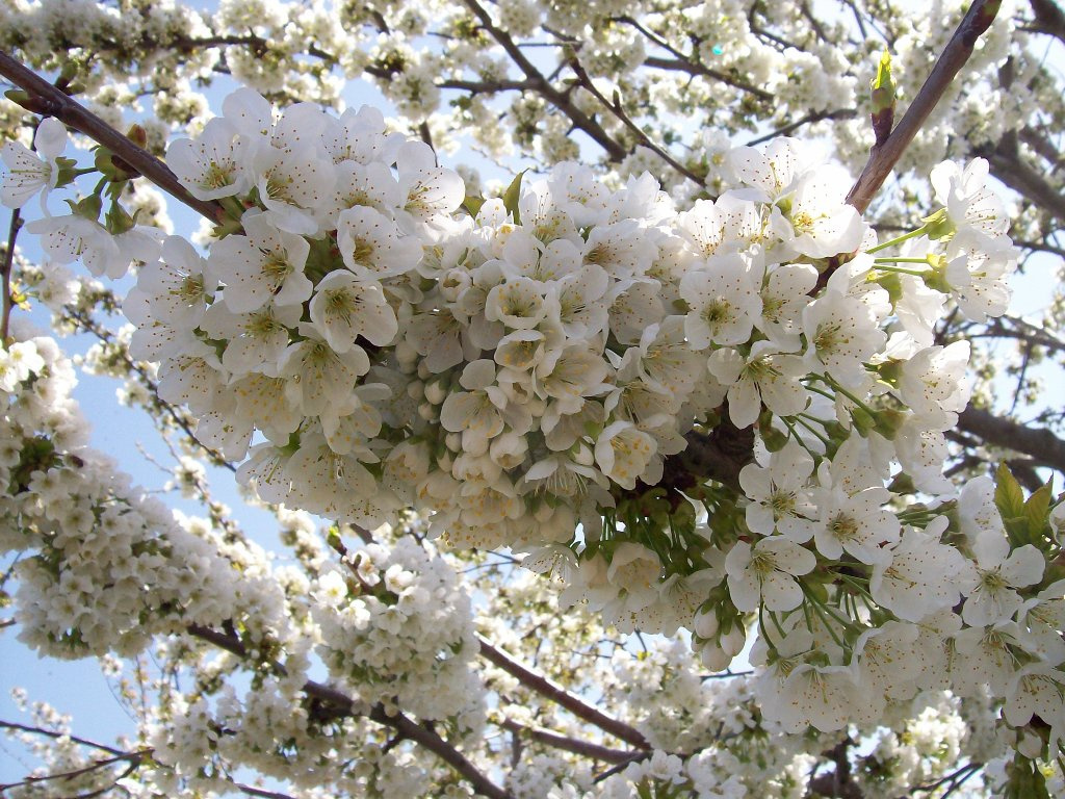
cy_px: 400
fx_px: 1108
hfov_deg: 51.4
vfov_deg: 39.7
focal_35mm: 36
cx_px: 532
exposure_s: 1/346
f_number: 4.8
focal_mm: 6
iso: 80
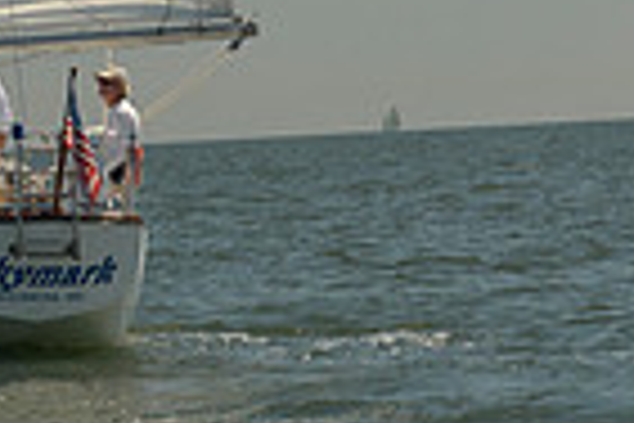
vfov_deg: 4.0
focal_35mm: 337
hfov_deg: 6.1
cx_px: -209
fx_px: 5934
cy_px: -778
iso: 200
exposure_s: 1/800
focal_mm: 82
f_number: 7.1
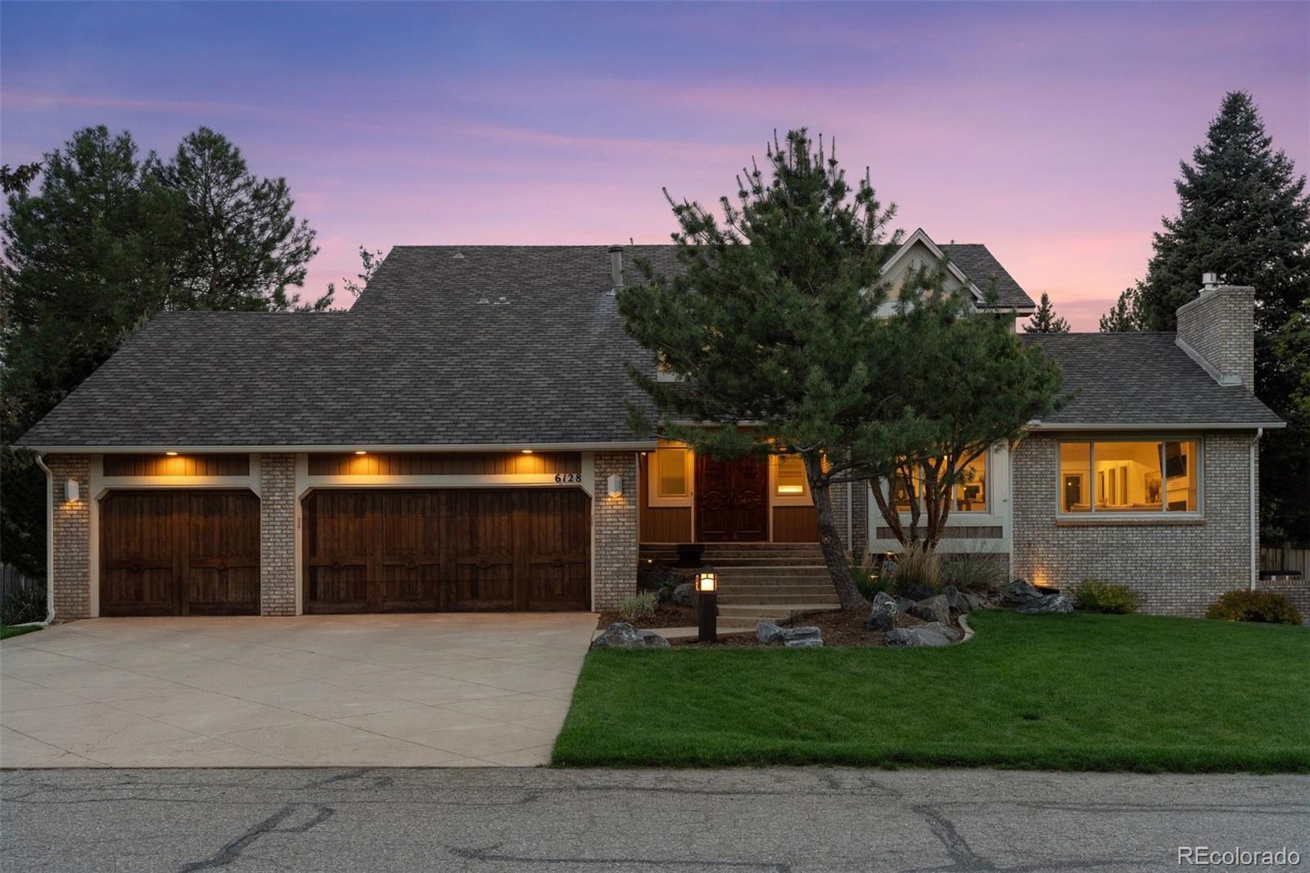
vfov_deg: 34.2
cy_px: 436
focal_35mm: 39
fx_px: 1419
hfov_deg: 49.6
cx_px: 655
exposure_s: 1/8
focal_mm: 39
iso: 400
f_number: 8
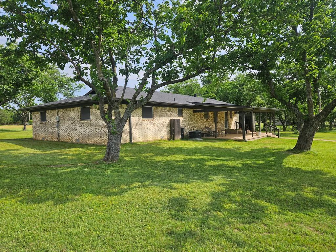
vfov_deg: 58.9
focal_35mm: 23
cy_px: 126
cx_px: 168
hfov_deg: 73.9
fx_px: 223
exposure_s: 1/1709
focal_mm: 5.4
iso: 25
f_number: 1.8
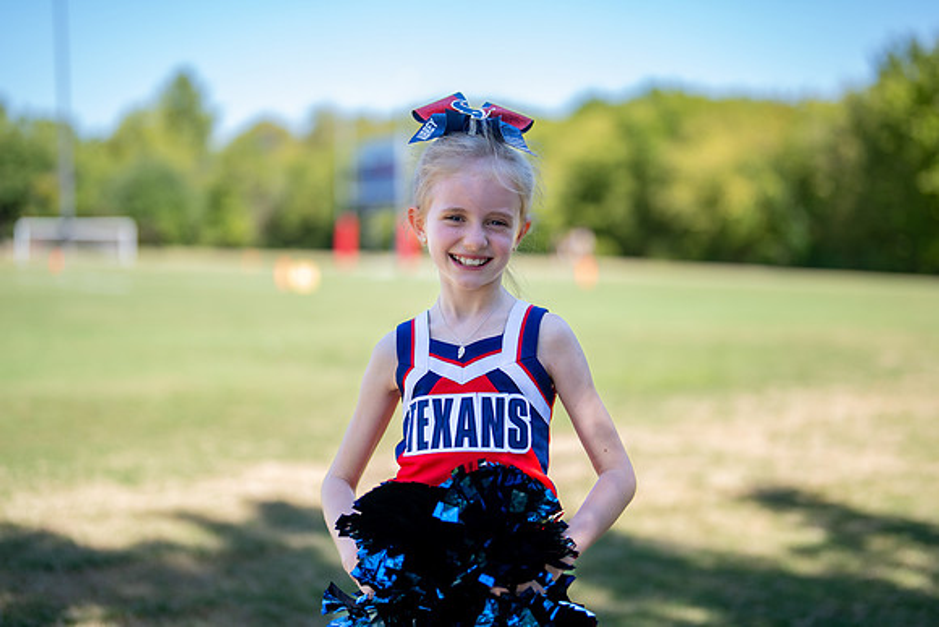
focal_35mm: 56
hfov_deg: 35.9
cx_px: 476
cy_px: 316
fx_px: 1449
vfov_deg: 24.4
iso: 100
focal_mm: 50
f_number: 1.2
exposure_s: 1/1600
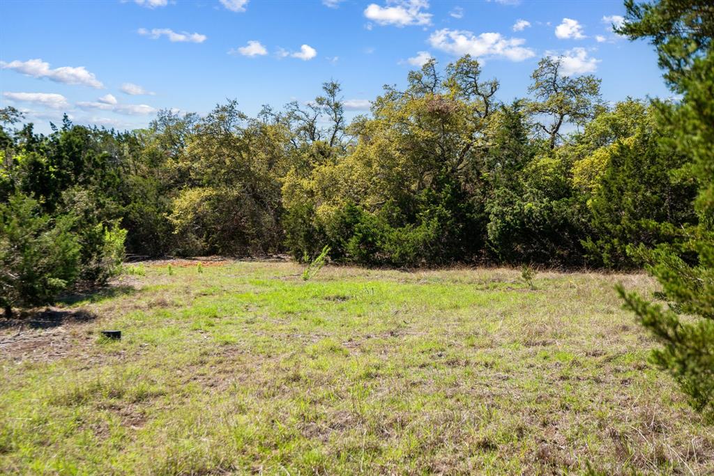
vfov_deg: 37.9
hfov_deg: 54.4
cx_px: 357
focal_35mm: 35
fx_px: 694
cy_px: 238
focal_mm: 35
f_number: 9
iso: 200
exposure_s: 1/200
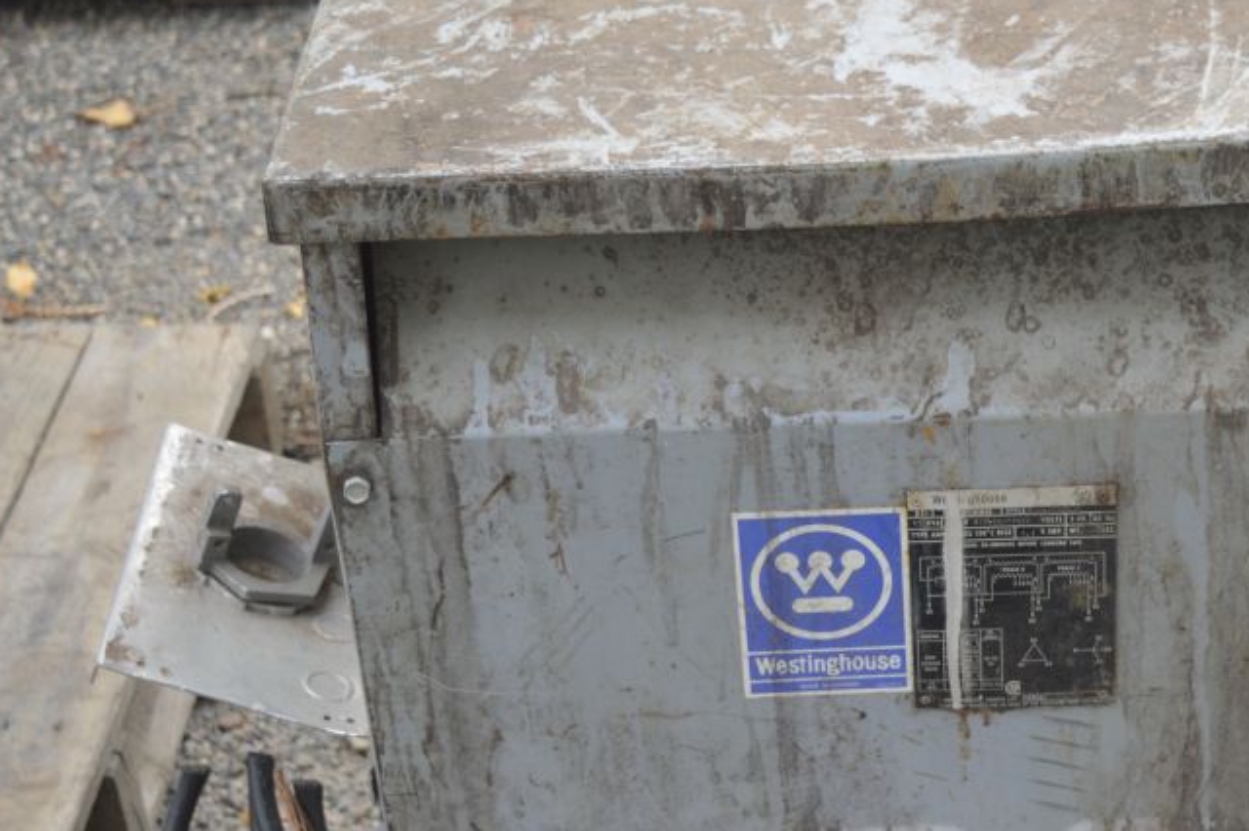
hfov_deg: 22.6
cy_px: 576
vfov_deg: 15.3
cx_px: 956
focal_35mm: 89
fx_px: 3086
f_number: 4.8
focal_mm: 38
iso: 400
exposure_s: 1/80
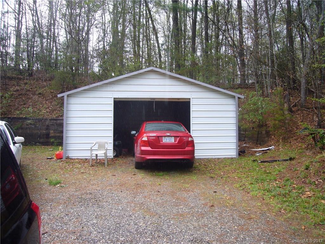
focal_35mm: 28
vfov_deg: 49.7
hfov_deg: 63.4
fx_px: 263
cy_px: 122
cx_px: 162
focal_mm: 4.6
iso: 80
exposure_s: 1/250
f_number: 2.8
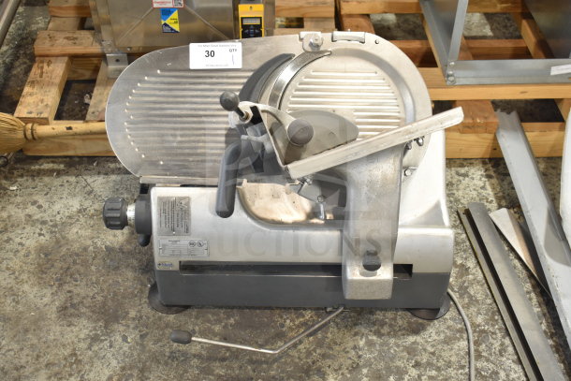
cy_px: 190
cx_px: 286
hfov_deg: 42.3
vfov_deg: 29.0
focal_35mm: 46
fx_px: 738
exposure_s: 1/50
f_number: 4.2
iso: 500
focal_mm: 31
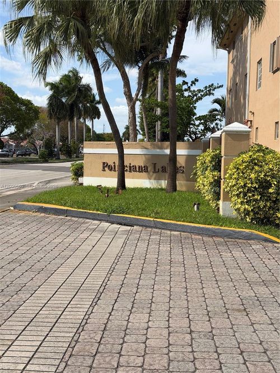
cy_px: 186
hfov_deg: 30.3
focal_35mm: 48
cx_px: 140
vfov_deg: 39.7
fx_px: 518
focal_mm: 6.76
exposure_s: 1/4878
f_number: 1.78
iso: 64
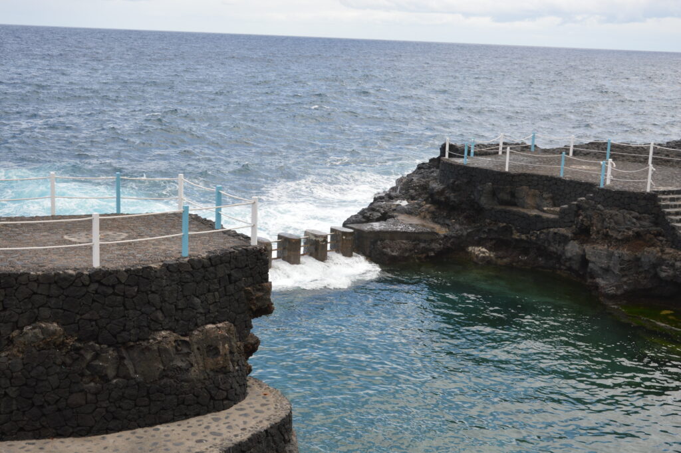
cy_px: 226
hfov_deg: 41.1
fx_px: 907
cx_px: 340
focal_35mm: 48
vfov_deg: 28.0
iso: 100
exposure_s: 1/200
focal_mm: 32
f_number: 6.3
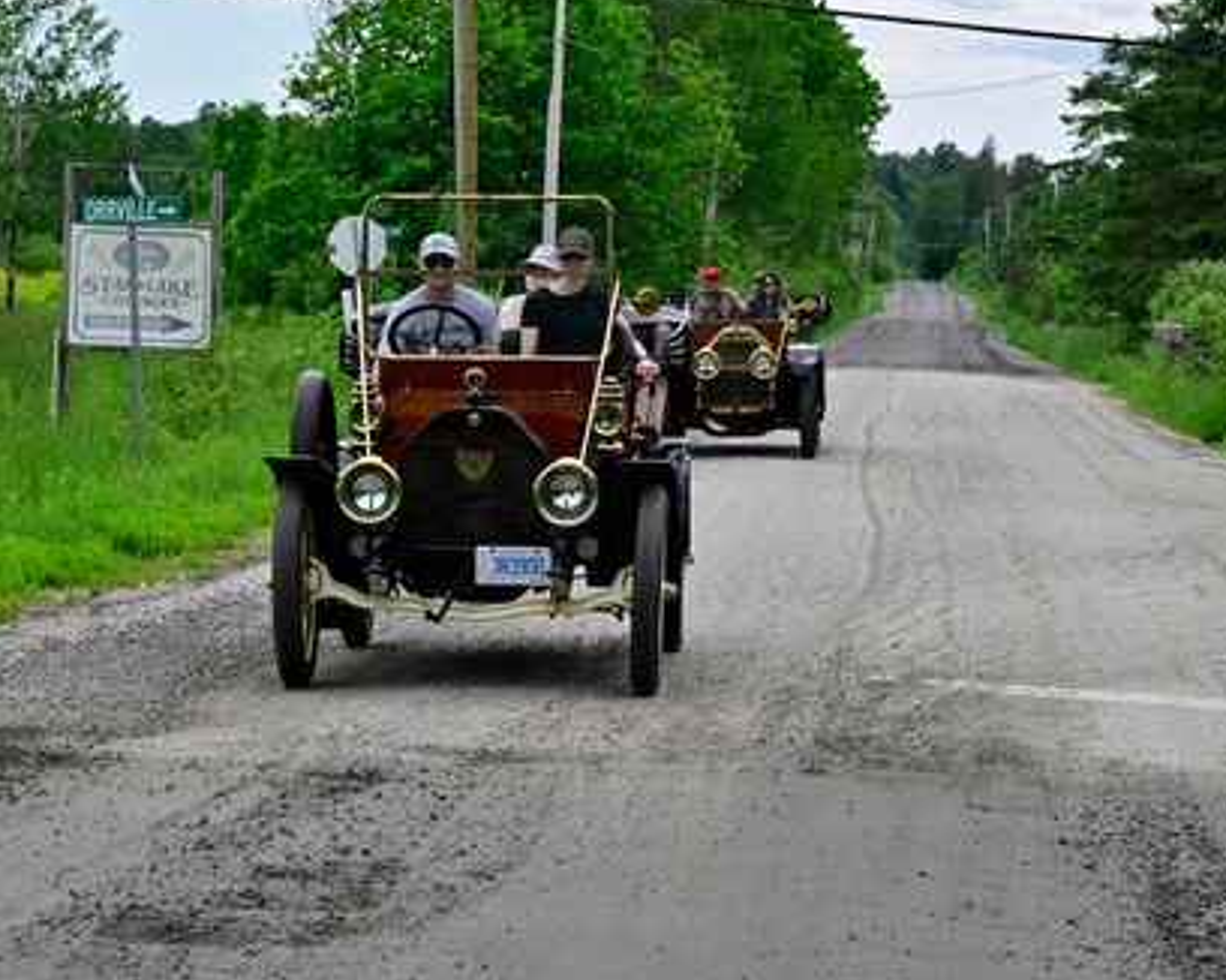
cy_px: 531
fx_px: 4606
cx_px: 610
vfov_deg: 12.1
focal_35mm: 127
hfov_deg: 15.2
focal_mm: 92
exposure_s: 1/250
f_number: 9
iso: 125
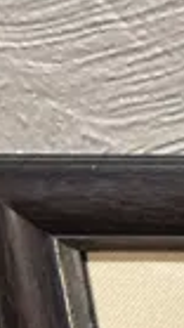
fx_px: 1668
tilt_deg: -33.7
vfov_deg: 9.8
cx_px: 1128
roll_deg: -0.7
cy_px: 795
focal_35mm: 192
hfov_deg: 4.6
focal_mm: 6.86
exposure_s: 1/50
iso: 400
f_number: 1.78
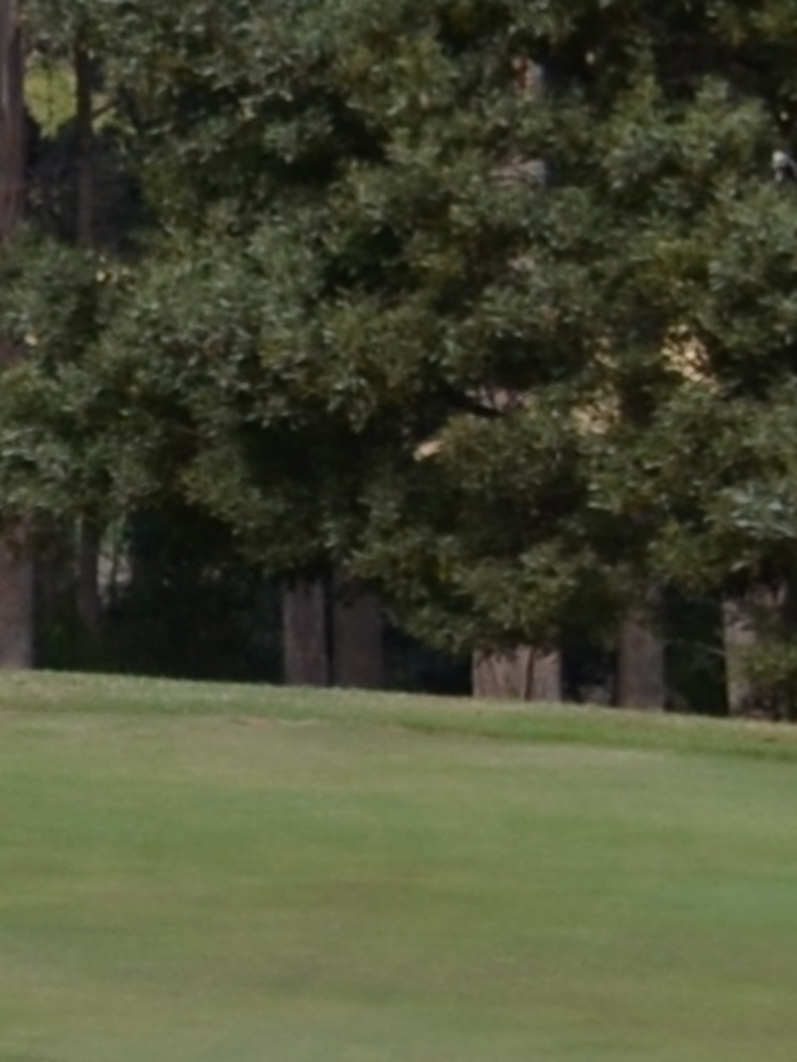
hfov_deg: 3.8
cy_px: 410
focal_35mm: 344
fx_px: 10560
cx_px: -3592
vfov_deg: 5.8
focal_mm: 26
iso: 100
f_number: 5.6
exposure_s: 1/250
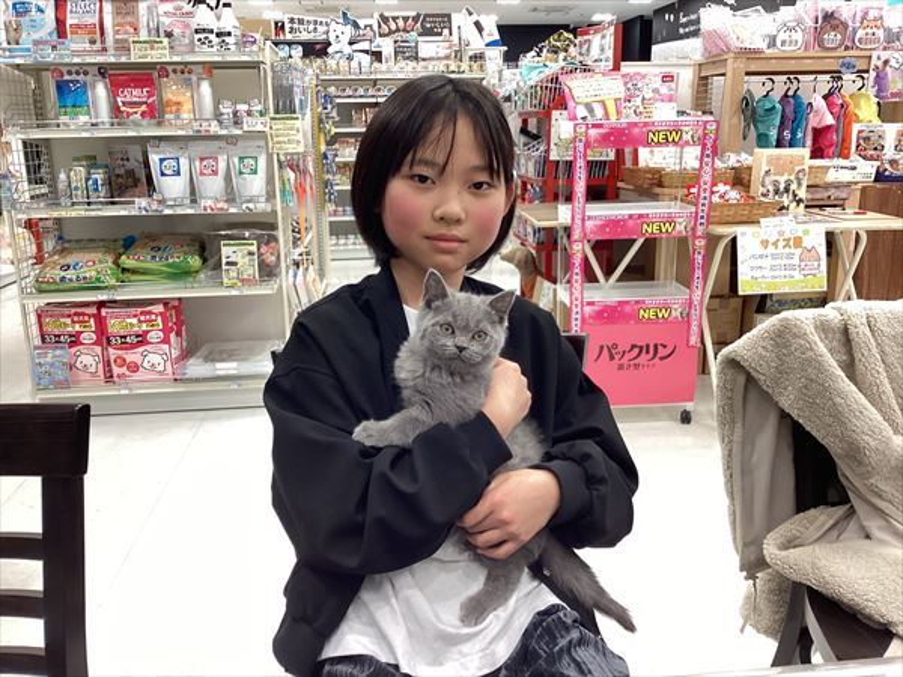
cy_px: 338
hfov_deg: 58.4
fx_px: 809
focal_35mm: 31
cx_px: 452
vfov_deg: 45.4
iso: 125
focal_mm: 3.3
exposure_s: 1/50
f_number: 2.4
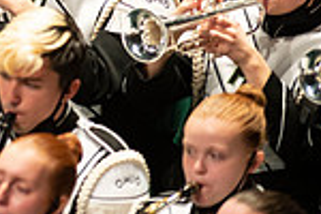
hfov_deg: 1.8
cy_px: -146
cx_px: -270
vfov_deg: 1.2
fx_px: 10334
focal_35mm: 1159
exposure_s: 1/500
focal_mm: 300
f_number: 2.8
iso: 3200
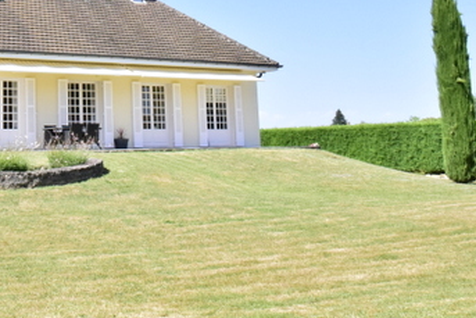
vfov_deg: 23.7
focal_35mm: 56
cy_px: 44
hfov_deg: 33.9
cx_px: 56
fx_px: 741
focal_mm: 20
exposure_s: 1/1000
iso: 2500
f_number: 16
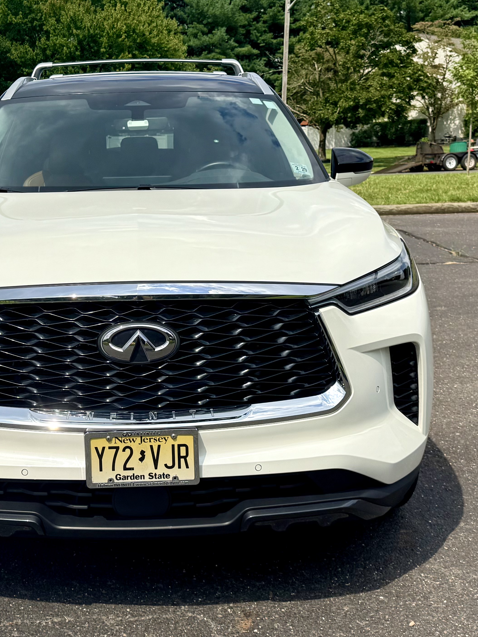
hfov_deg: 29.4
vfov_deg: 38.8
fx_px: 902
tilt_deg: -7.8
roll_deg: +0.7
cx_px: 139
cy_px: 278
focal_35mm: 49
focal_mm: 6.76
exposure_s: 1/6711
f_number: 1.78
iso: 80
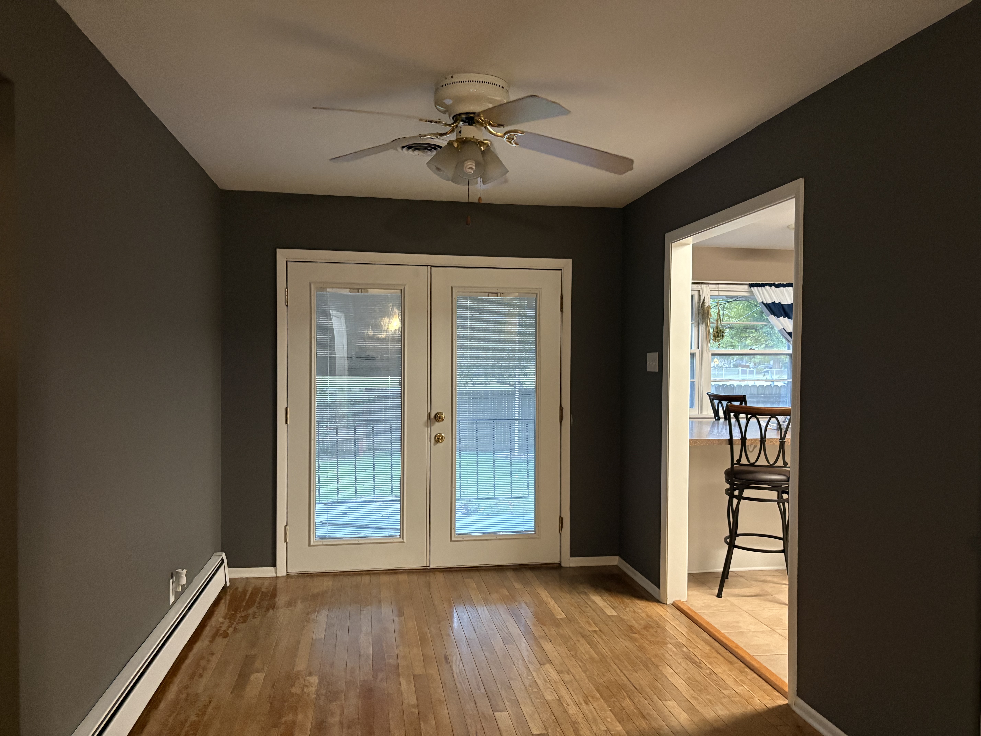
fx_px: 737
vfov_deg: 53.1
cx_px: 490
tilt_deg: -0.5
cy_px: 368
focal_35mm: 26
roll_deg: +0.6
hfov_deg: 67.3
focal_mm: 5.96
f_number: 1.6
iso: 640
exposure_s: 1/40
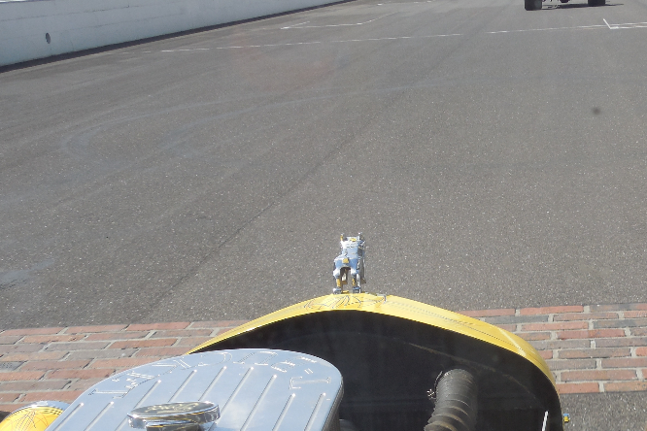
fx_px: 1150
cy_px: 357
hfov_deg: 31.0
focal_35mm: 64
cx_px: 467
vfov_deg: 20.9
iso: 125
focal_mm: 7
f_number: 3.8
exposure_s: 1/320
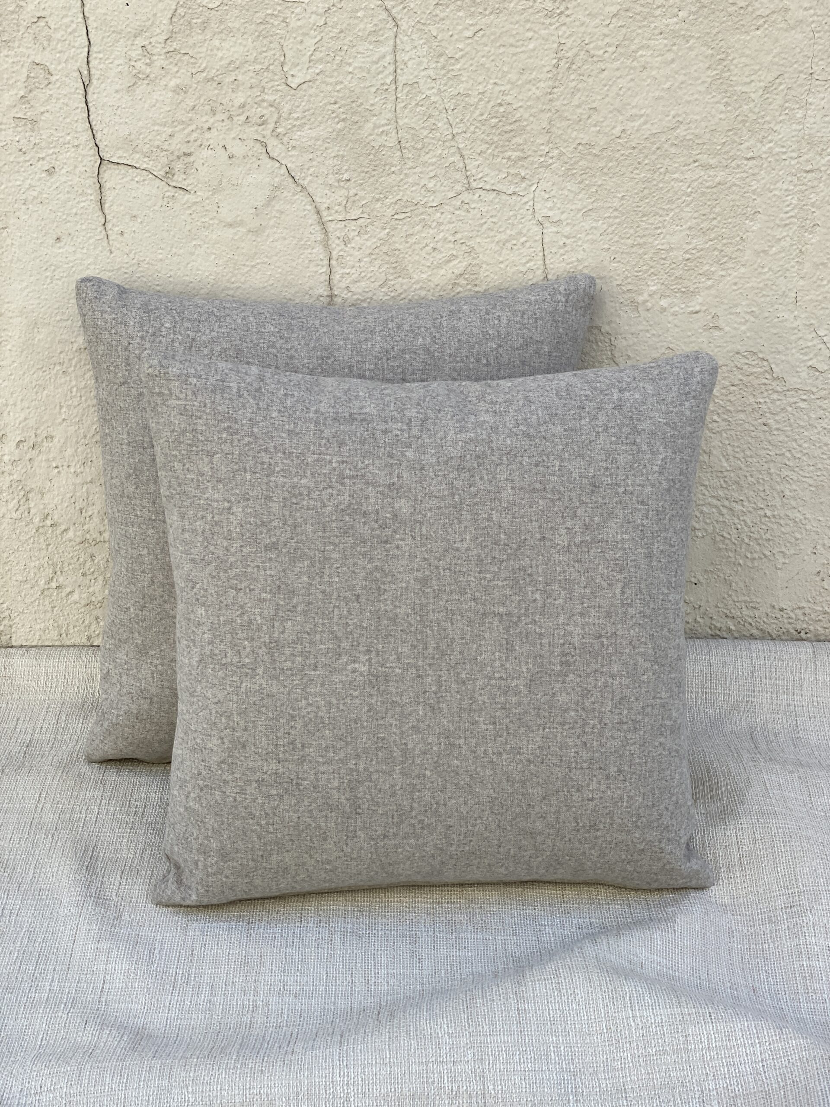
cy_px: 554
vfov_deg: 36.8
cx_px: 415
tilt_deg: -26.4
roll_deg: -1.2
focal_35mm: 52
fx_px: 1662
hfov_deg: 28.0
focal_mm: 6
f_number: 2
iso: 20
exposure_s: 1/338
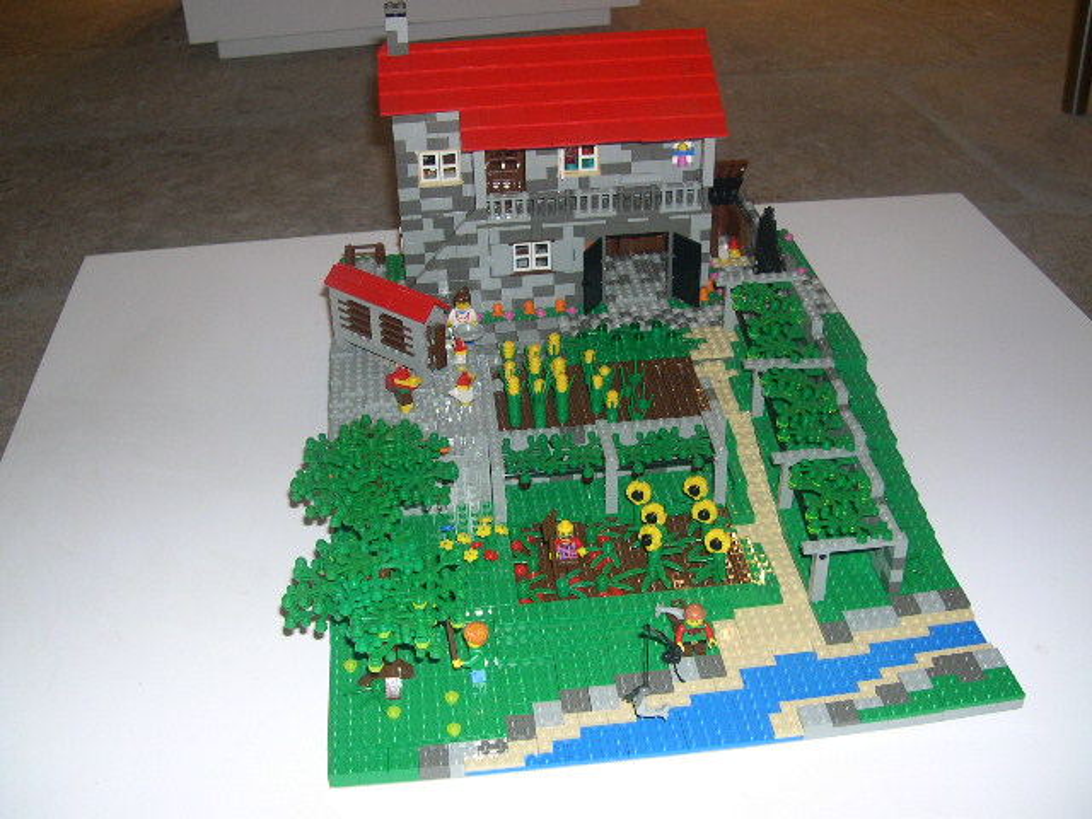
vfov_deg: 37.7
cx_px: 546
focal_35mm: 38
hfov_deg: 49.0
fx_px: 1199
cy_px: 410
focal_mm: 8
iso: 100
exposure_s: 1/60
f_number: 2.8
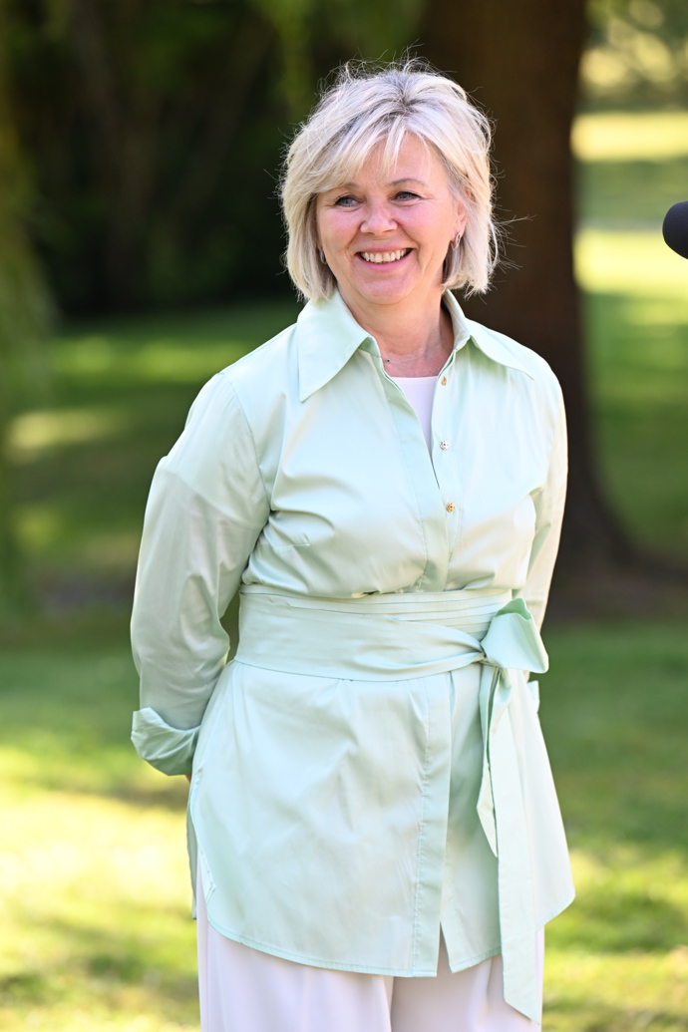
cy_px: 516
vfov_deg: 10.3
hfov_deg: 6.9
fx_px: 5733
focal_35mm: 200
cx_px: 344
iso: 800
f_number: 4.5
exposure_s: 1/640
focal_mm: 200
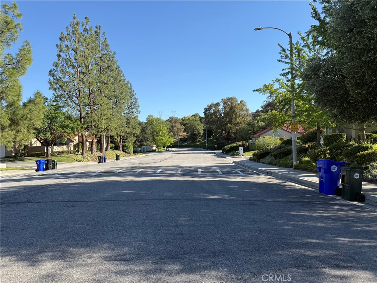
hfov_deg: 71.6
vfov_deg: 56.8
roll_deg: +1.4
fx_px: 261
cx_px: 188
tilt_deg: -0.1
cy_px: 142
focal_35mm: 24
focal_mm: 6.76
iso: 80
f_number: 1.78
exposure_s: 1/2703
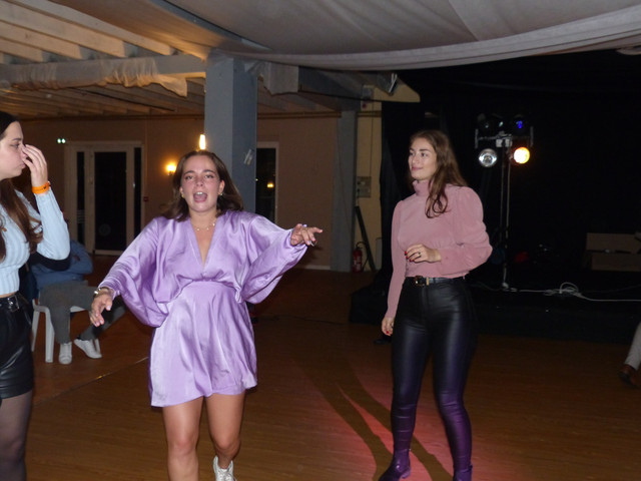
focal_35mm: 36
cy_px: 240
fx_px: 667
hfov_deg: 51.4
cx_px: 320
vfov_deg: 39.7
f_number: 2.8
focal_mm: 6.4
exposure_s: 1/80
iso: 400
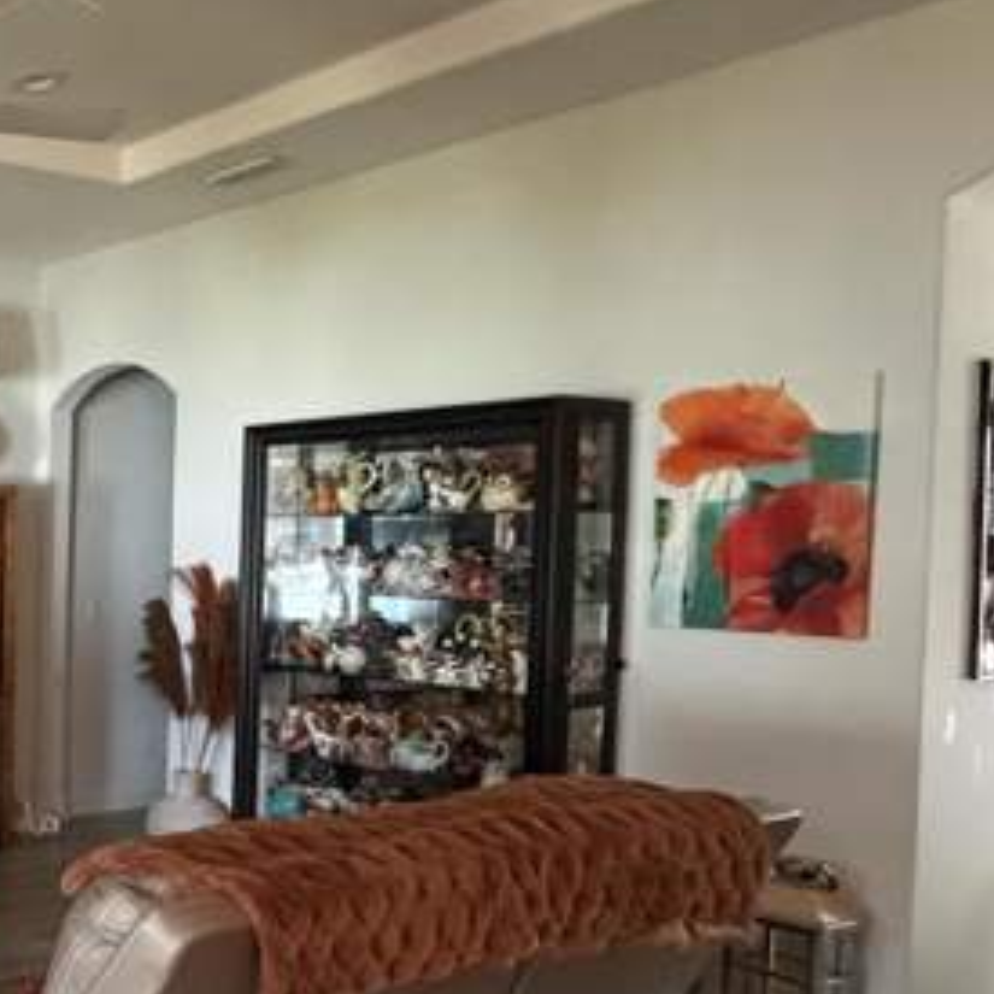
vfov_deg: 45.8
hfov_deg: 32.8
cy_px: 586
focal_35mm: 36
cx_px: -329
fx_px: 1170
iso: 1000
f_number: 2.2
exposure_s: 1/60
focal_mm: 2.22
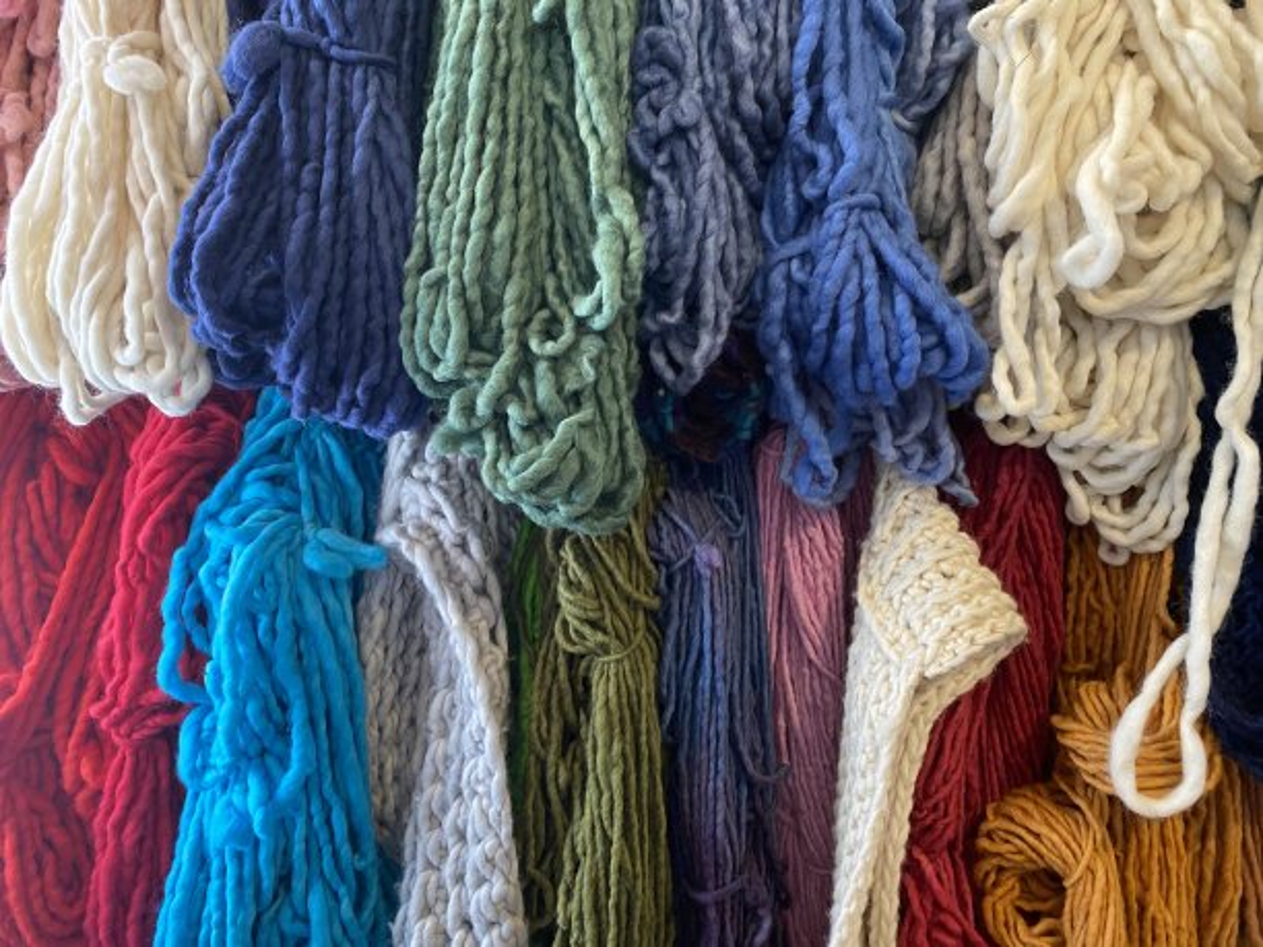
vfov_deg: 53.1
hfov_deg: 67.3
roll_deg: -2.4
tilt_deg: -6.0
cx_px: 632
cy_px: 474
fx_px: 949
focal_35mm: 26
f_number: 1.8
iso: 320
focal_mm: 4.25
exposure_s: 1/60
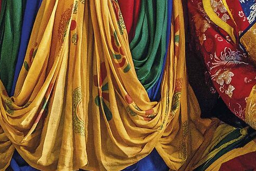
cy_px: -85
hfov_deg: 16.3
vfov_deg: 10.6
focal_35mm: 125
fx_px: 889
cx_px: 173
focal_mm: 25
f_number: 4.5
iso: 1250
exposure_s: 1/80
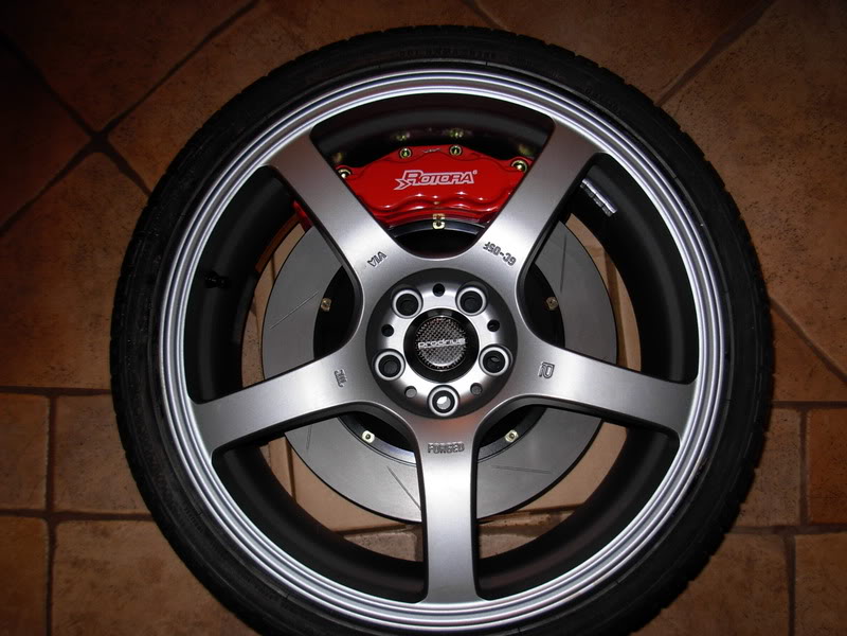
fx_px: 930
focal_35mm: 38
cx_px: 424
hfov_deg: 49.0
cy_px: 318
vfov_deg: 37.7
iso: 79
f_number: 2.9
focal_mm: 6.3
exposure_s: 1/22.6
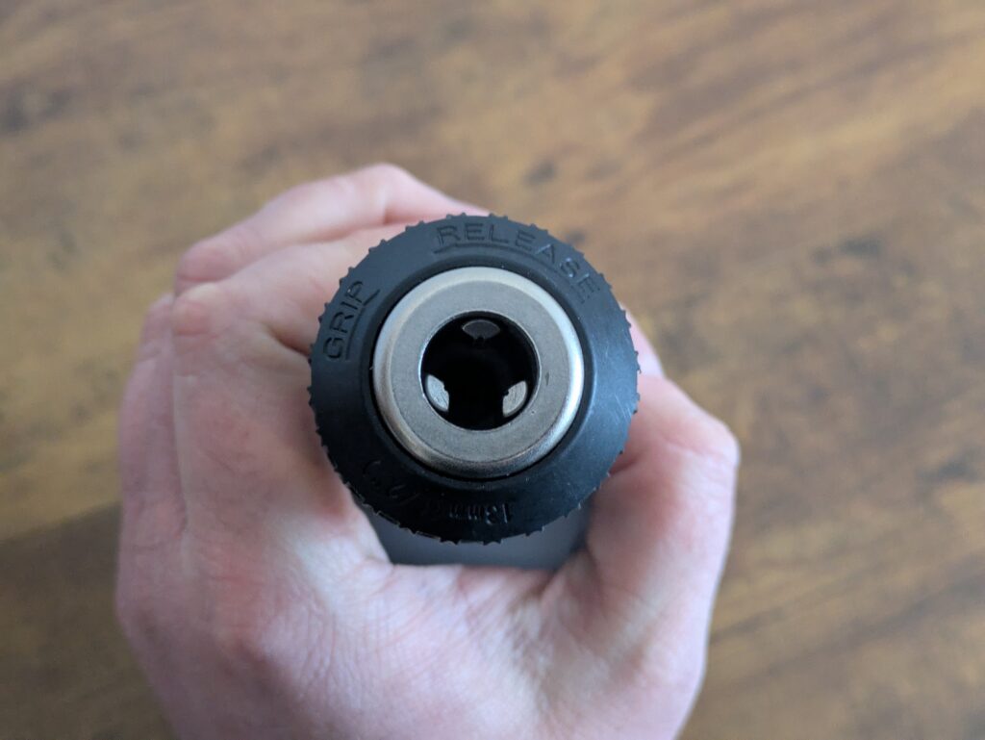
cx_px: 492
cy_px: 370
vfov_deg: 28.6
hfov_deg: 37.5
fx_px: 1452
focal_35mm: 51
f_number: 1.89
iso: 472
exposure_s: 1/25
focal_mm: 5.43
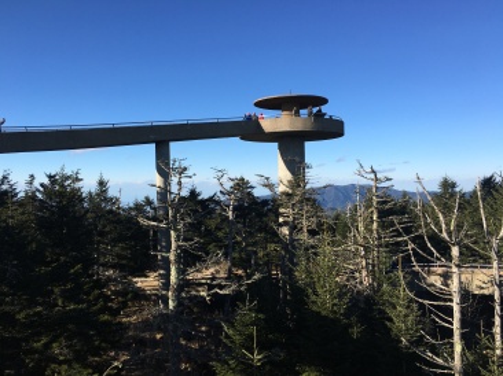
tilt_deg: +0.2
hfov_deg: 61.7
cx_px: 252
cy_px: 188
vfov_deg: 48.2
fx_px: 421
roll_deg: +2.4
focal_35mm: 29
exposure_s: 1/1570
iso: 25
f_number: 2.2
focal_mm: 4.15
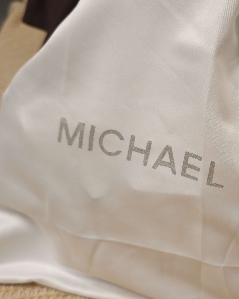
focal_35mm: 48
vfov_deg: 38.7
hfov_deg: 30.6
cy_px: 174
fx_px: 424
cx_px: 196
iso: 400
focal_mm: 6.55
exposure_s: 1/78.7
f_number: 1.6
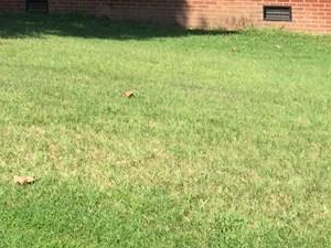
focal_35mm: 99
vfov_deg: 14.4
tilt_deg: -2.4
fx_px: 947
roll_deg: -2.5
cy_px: -53
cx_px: -82
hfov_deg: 18.6
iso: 32
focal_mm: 4.15
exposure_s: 1/920
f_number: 2.2
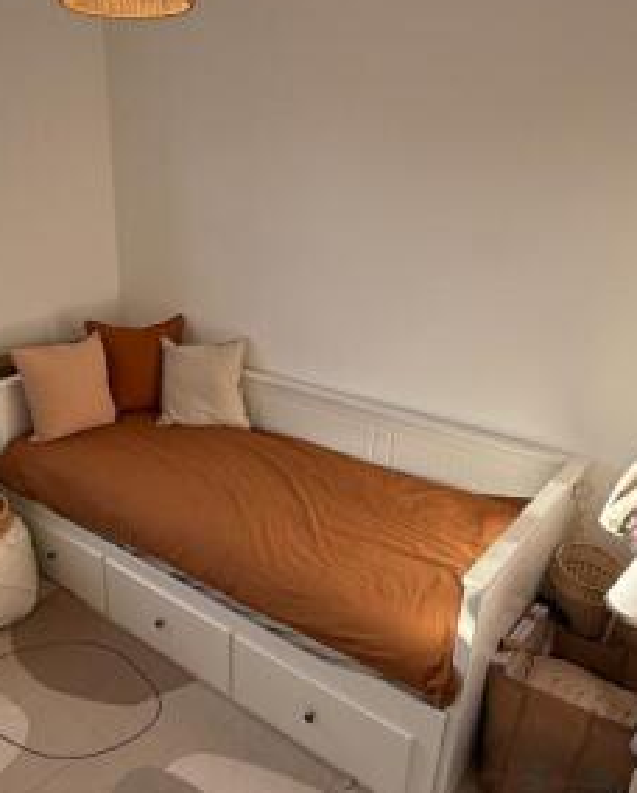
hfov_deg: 51.3
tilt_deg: -23.0
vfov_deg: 62.0
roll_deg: -1.1
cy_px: 440
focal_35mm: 28
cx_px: 258
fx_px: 658
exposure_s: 1/154
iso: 64
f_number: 2.2
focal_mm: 2.22
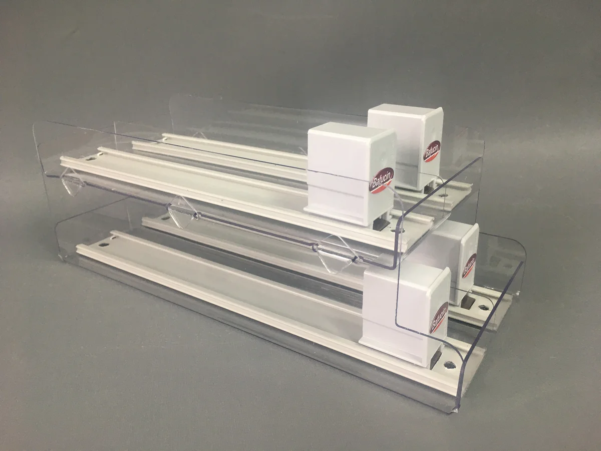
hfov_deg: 61.7
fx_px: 503
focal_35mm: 29
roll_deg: +0.4
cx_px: 300
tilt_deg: -21.2
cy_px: 226
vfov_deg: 48.2
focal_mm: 4.15
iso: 64
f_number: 2.2
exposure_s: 1/33
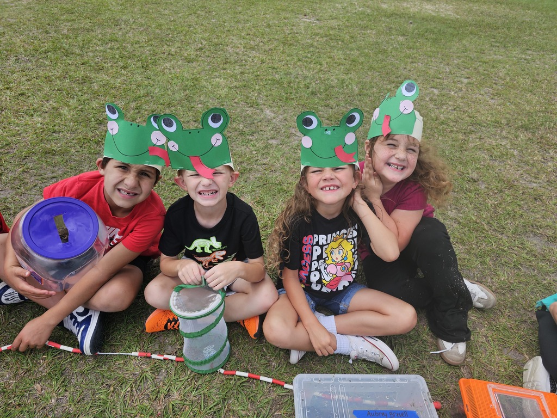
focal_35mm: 23
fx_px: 370
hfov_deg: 73.9
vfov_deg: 58.9
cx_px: 278
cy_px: 209
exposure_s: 1/606
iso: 10
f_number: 1.7
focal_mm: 6.3
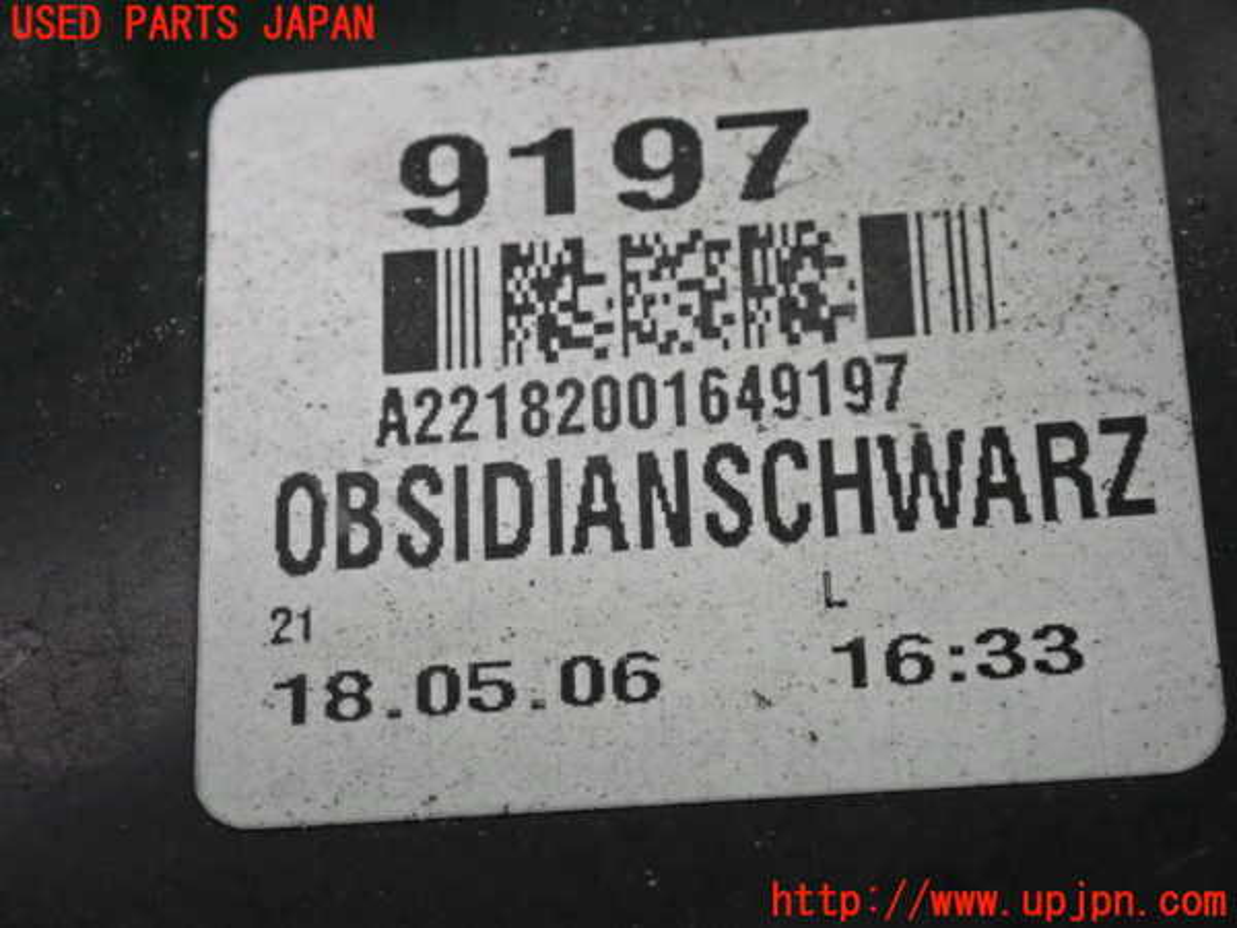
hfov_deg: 19.6
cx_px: 618
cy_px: 464
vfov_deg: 14.8
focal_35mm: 100
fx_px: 3573
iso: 3200
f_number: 4.9
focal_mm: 18
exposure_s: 1/100
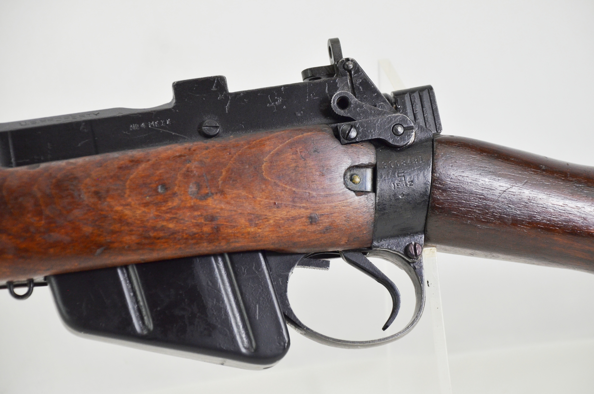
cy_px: 197
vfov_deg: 9.1
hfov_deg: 13.7
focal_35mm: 150
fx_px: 2470
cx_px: 297
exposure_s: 1/250
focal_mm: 100
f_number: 5.6
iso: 800
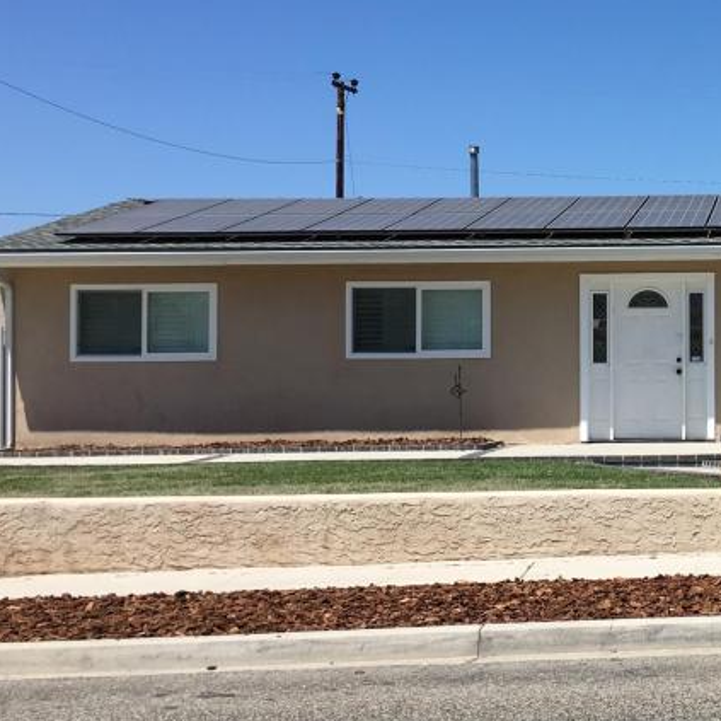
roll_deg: +0.9
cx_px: 786
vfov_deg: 27.7
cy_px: 317
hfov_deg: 25.7
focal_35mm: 62
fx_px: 1461
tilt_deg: +1.2
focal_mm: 4.15
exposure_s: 1/2137
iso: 25
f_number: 2.2
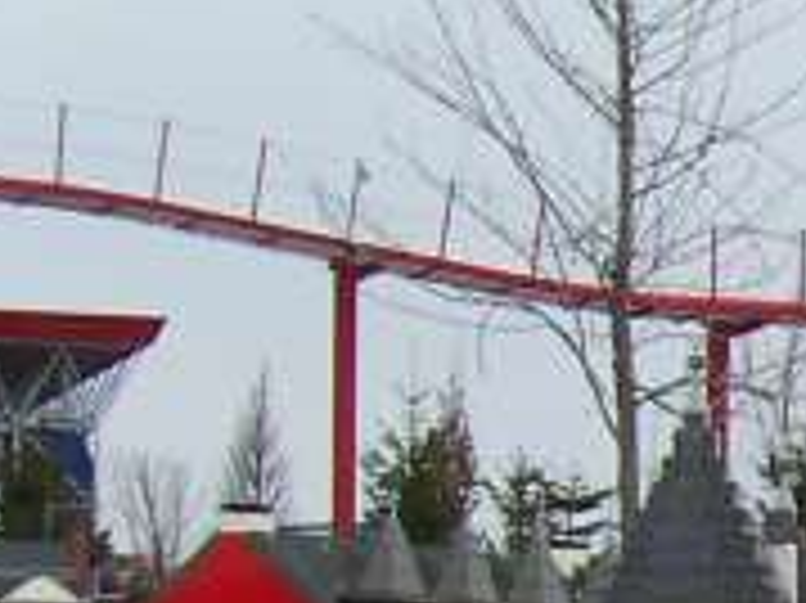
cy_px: 1062
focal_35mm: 209
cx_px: 1727
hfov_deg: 8.8
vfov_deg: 6.9
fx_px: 4863
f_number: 5.6
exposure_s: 1/125
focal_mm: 7
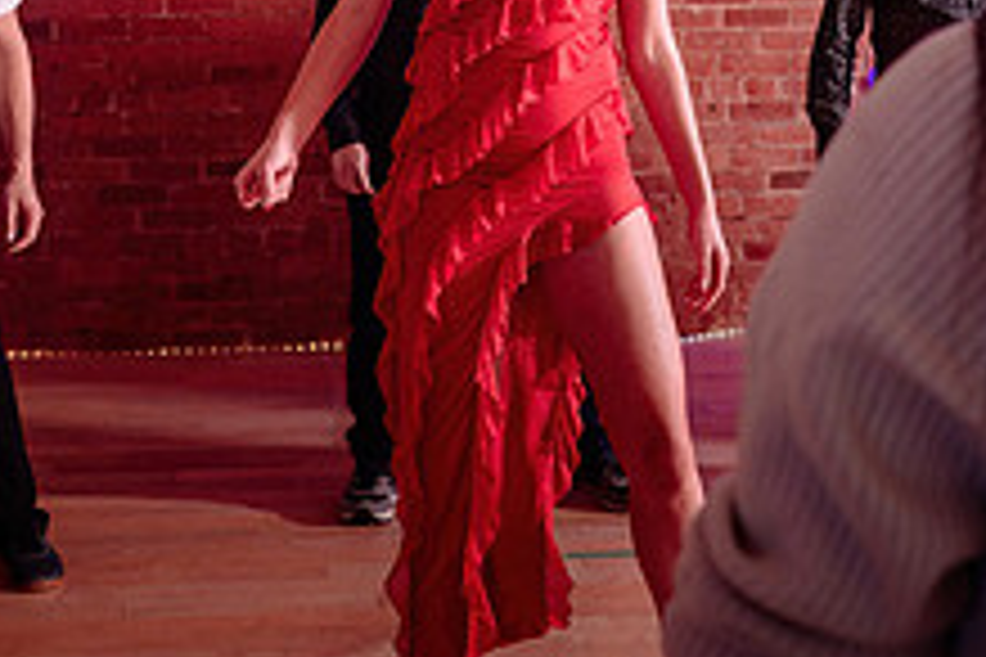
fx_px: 2383
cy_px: 133
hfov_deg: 23.4
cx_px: 513
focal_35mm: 87
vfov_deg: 15.6
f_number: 3.5
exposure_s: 1/100
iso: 800
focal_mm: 30
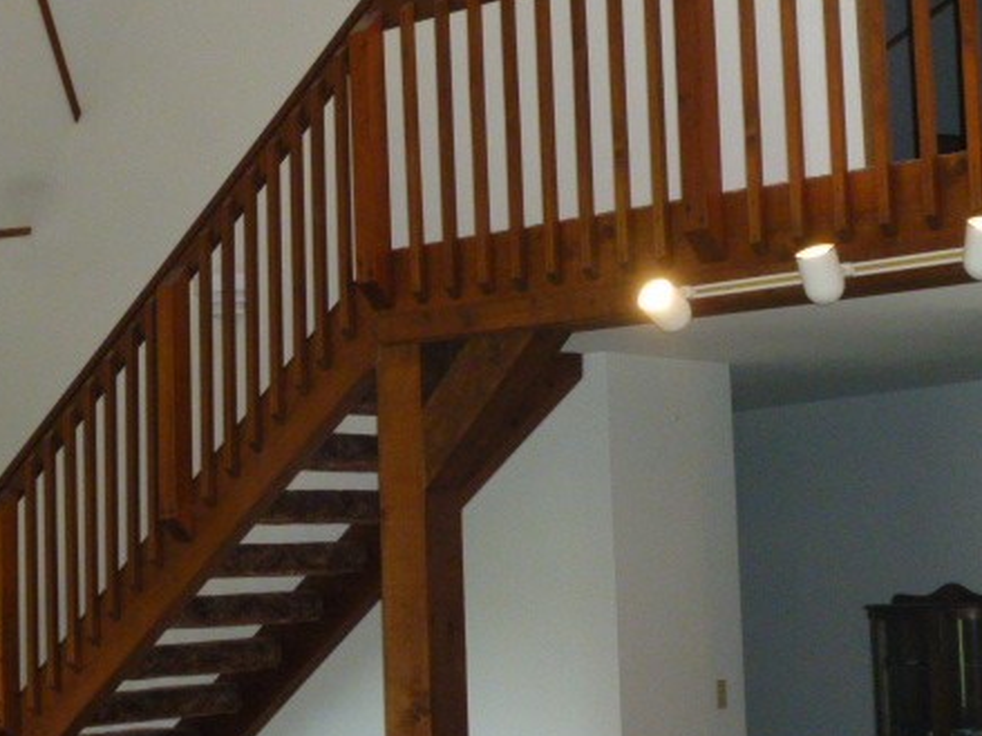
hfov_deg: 27.7
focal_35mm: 70
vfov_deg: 21.0
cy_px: 405
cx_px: 378
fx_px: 1985
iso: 1000
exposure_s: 1/60
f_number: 4
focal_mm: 8.6
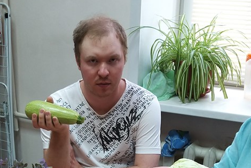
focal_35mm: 71
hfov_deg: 28.3
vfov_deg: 18.0
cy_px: 216
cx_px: 94
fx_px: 495
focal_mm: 3.93
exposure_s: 1/50
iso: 80
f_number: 1.7
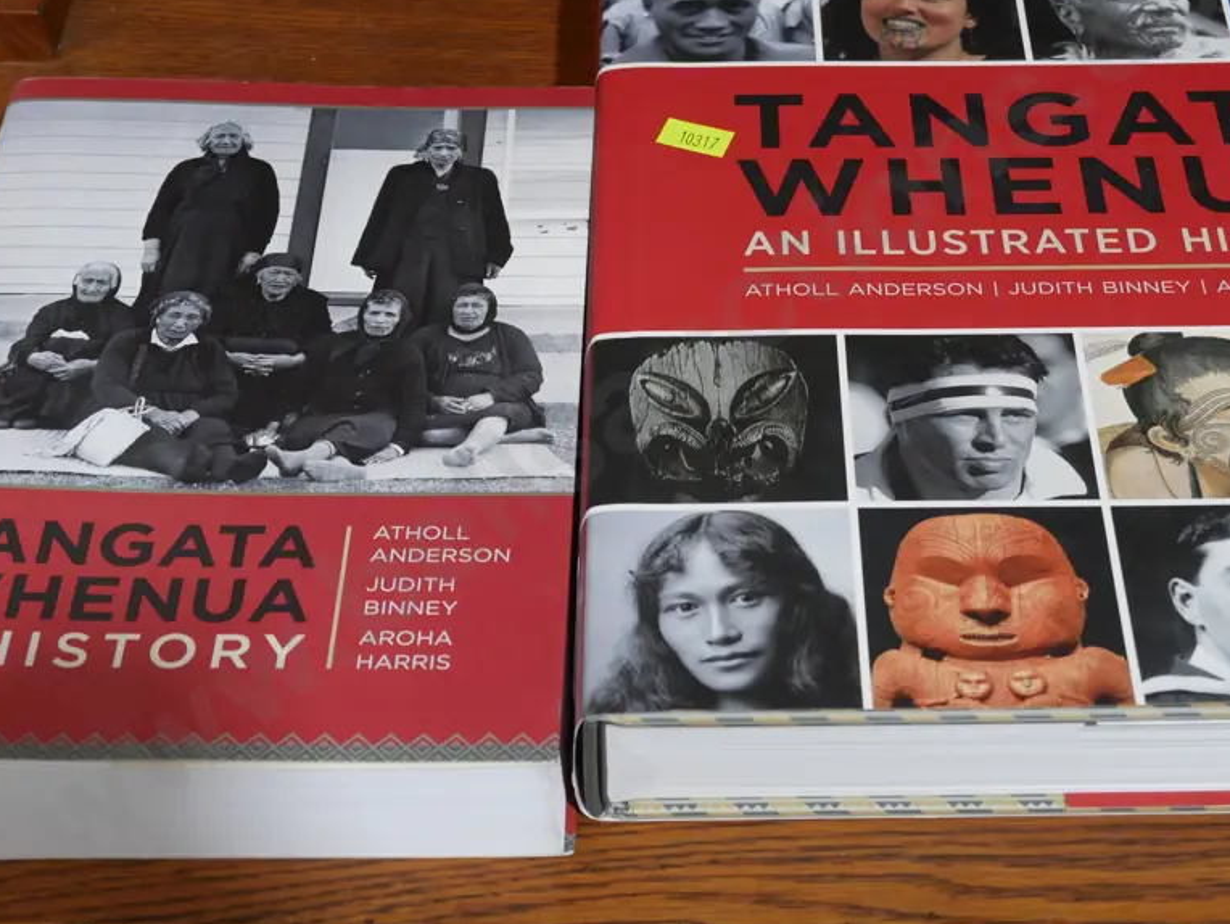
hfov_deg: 28.9
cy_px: 352
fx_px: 2382
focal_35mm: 67
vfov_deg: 21.9
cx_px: 702
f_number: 5.3
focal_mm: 25
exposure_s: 1/60
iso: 640
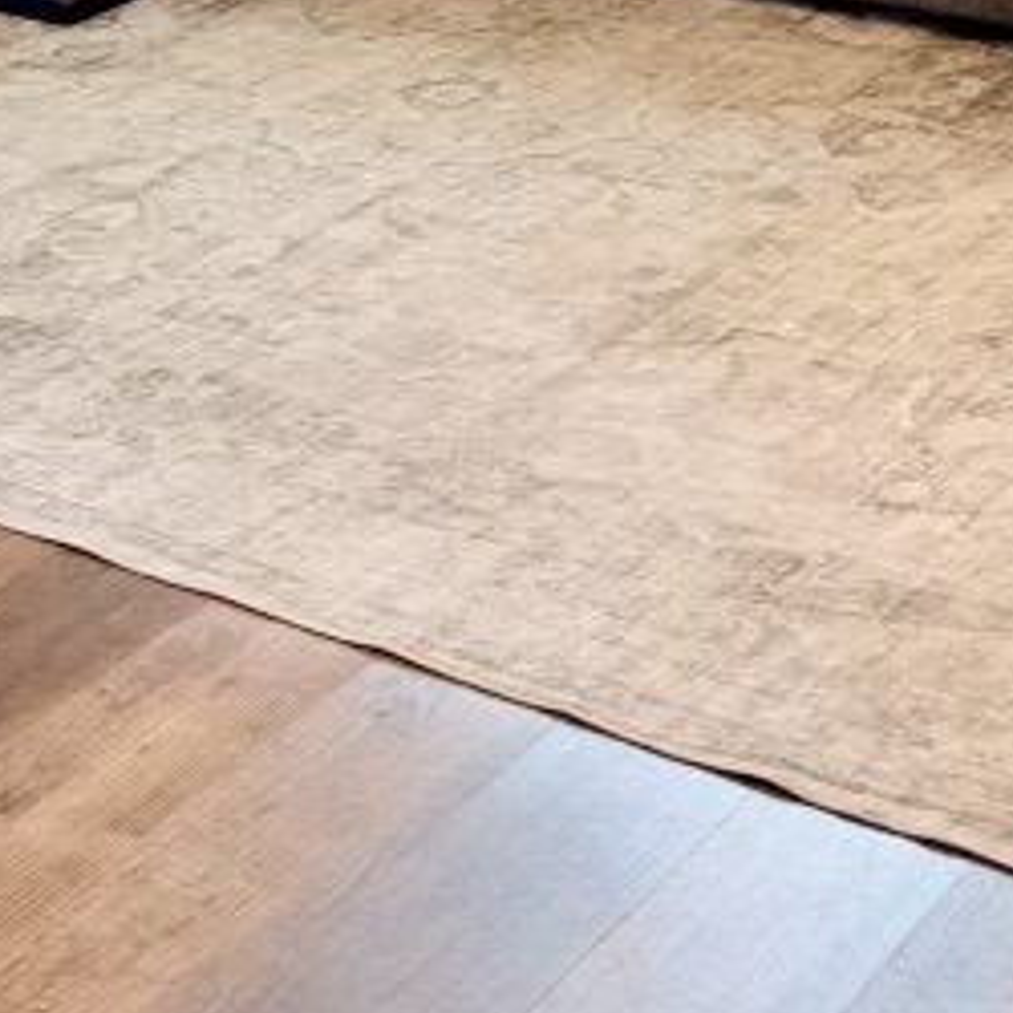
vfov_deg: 16.4
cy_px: -867
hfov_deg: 19.9
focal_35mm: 87
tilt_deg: +0.2
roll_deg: +1.0
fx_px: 2880
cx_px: 430
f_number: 1.78
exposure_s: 1/154
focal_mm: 6.76
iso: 200
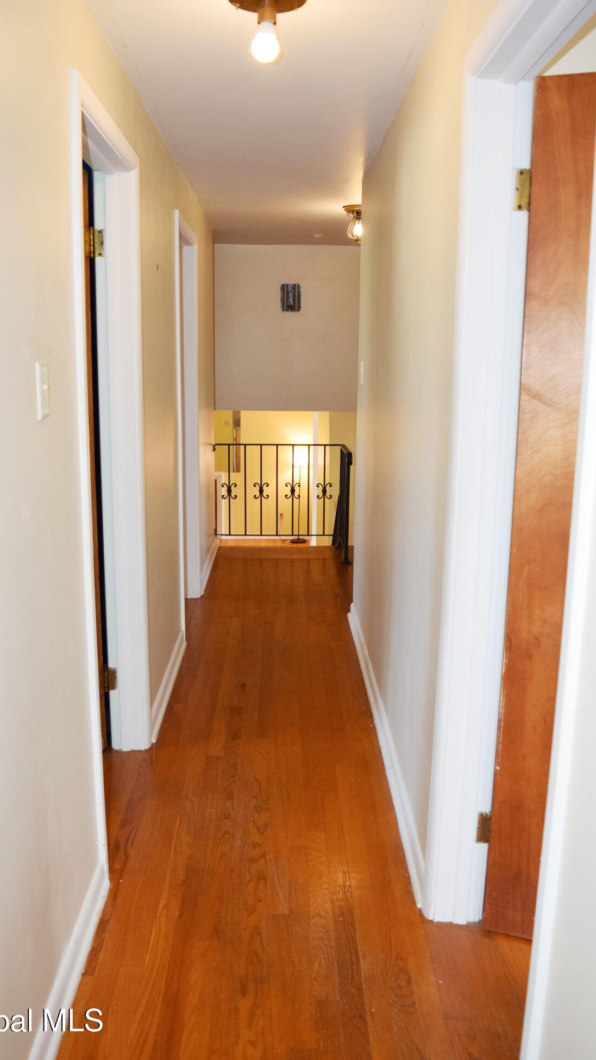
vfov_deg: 66.1
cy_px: 527
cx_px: 305
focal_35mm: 29
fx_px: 815
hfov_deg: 40.2
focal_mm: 18
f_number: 4.5
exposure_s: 1/80
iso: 800
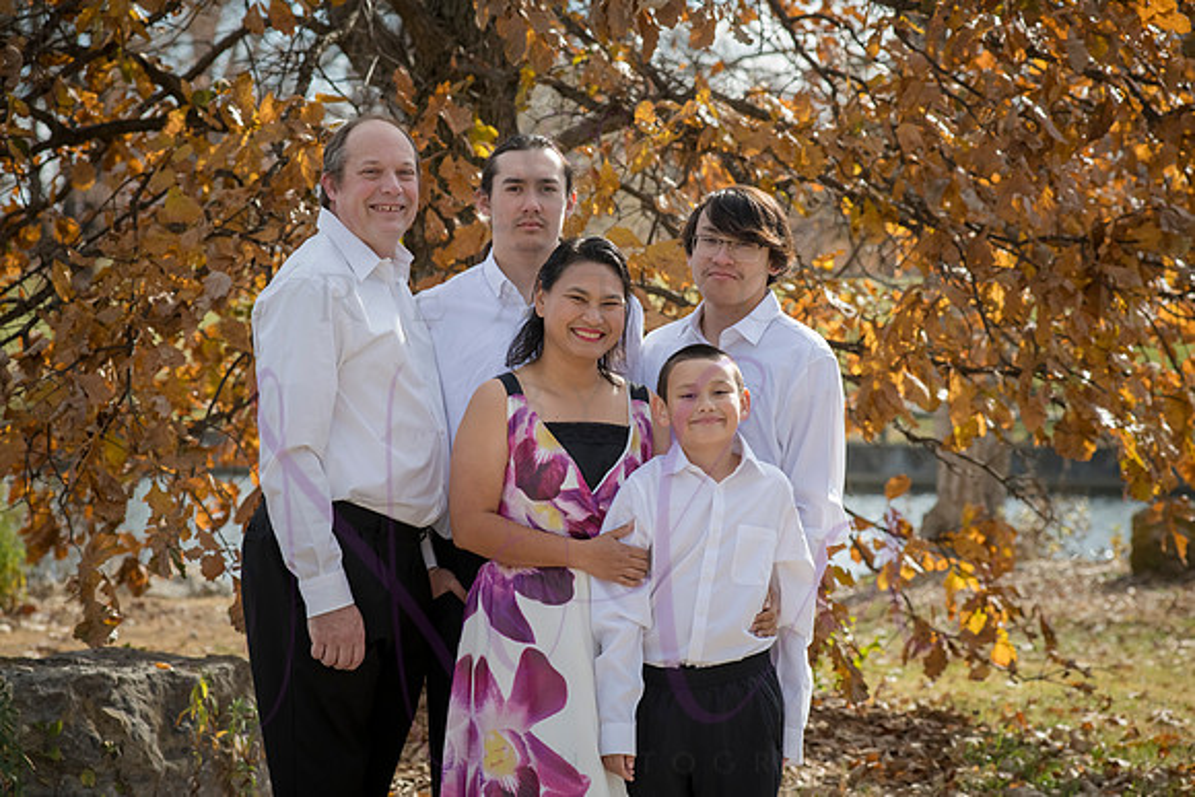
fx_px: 4482
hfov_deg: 15.2
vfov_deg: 10.2
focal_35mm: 135
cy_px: 398
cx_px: 598
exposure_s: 1/640
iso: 400
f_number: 7.1
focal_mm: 135
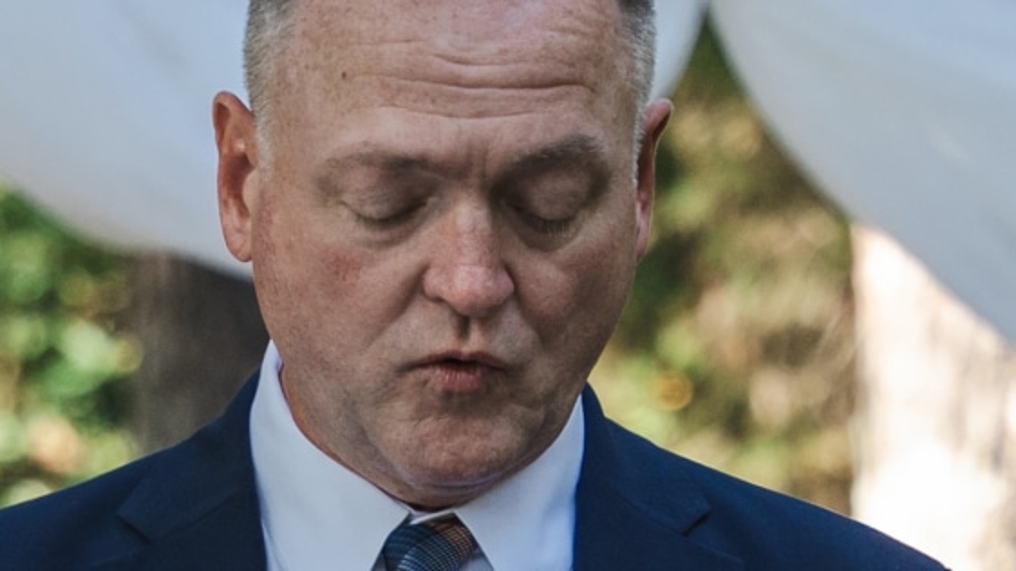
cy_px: 1106
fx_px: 12661
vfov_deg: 2.6
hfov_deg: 4.6
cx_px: 506
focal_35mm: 470
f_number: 2.8
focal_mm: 70
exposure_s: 1/250
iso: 250
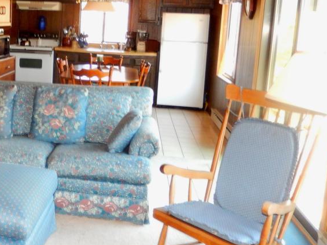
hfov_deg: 40.0
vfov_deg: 31.9
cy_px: 78
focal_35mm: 45
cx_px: 57
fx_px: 425
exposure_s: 1/30
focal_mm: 4.5
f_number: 3.4
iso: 400
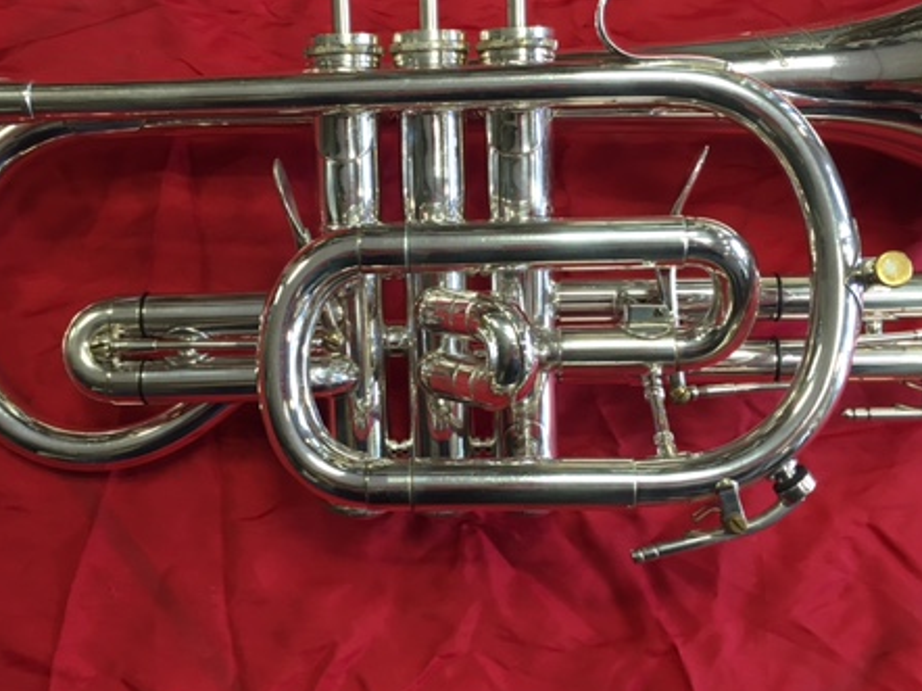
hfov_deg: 44.8
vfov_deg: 34.3
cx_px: 448
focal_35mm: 42
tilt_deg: -73.7
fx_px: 1118
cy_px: 317
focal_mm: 4.15
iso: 100
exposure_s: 1/33
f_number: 2.2
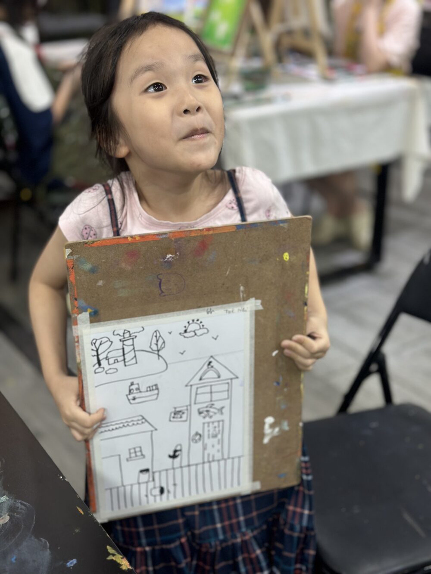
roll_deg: +1.1
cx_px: 216
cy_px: 287
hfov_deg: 30.3
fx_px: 797
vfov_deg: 39.7
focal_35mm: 48
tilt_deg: -24.9
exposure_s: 1/100
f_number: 1.78
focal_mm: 6.86
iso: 125
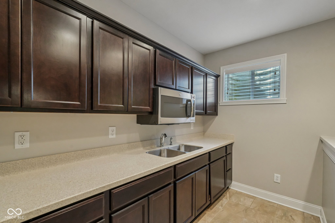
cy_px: 112
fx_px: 149
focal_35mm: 16
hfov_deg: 96.7
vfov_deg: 73.7
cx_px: 168
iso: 5000
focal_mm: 16
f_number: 8
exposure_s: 1/30
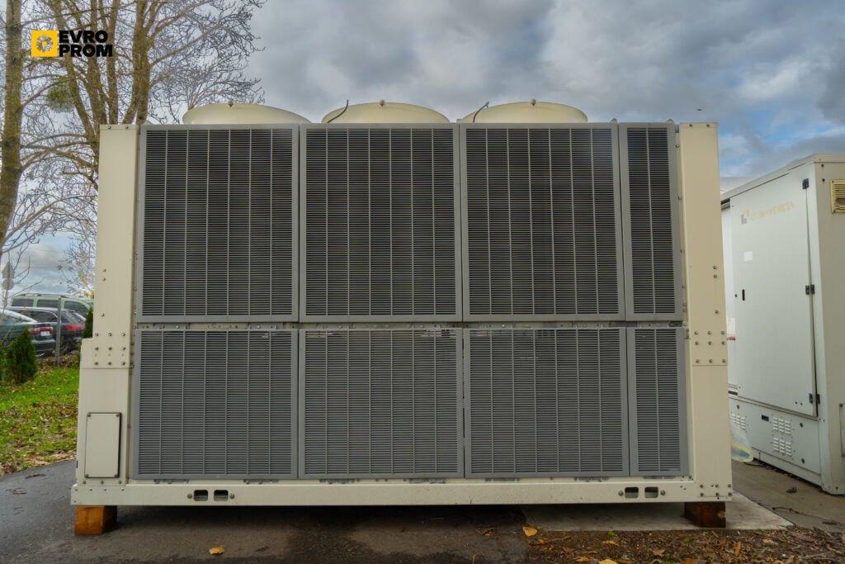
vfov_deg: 53.1
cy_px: 282
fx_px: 563
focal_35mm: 24
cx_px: 422
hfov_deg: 73.7
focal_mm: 24
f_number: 10
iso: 160
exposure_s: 1/80
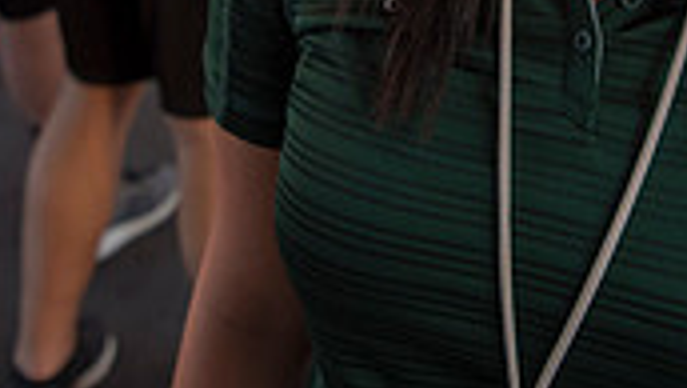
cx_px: 575
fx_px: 1549
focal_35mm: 85
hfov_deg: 24.5
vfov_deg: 13.0
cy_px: -302
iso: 250
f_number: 3.5
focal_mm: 24
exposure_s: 1/125
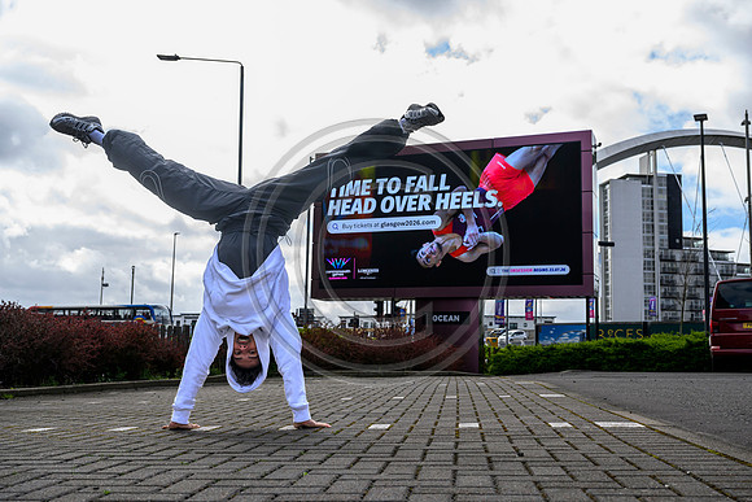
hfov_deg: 50.7
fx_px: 794
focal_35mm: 38
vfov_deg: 35.1
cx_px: 376
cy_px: 251
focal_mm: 38
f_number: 6.3
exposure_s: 1/1000
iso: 500
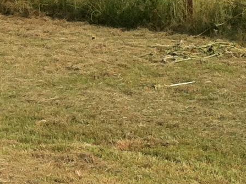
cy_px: -132
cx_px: -45
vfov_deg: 7.1
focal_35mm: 203
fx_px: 1441
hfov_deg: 9.6
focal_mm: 3.85
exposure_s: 1/1765
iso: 80
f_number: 2.8
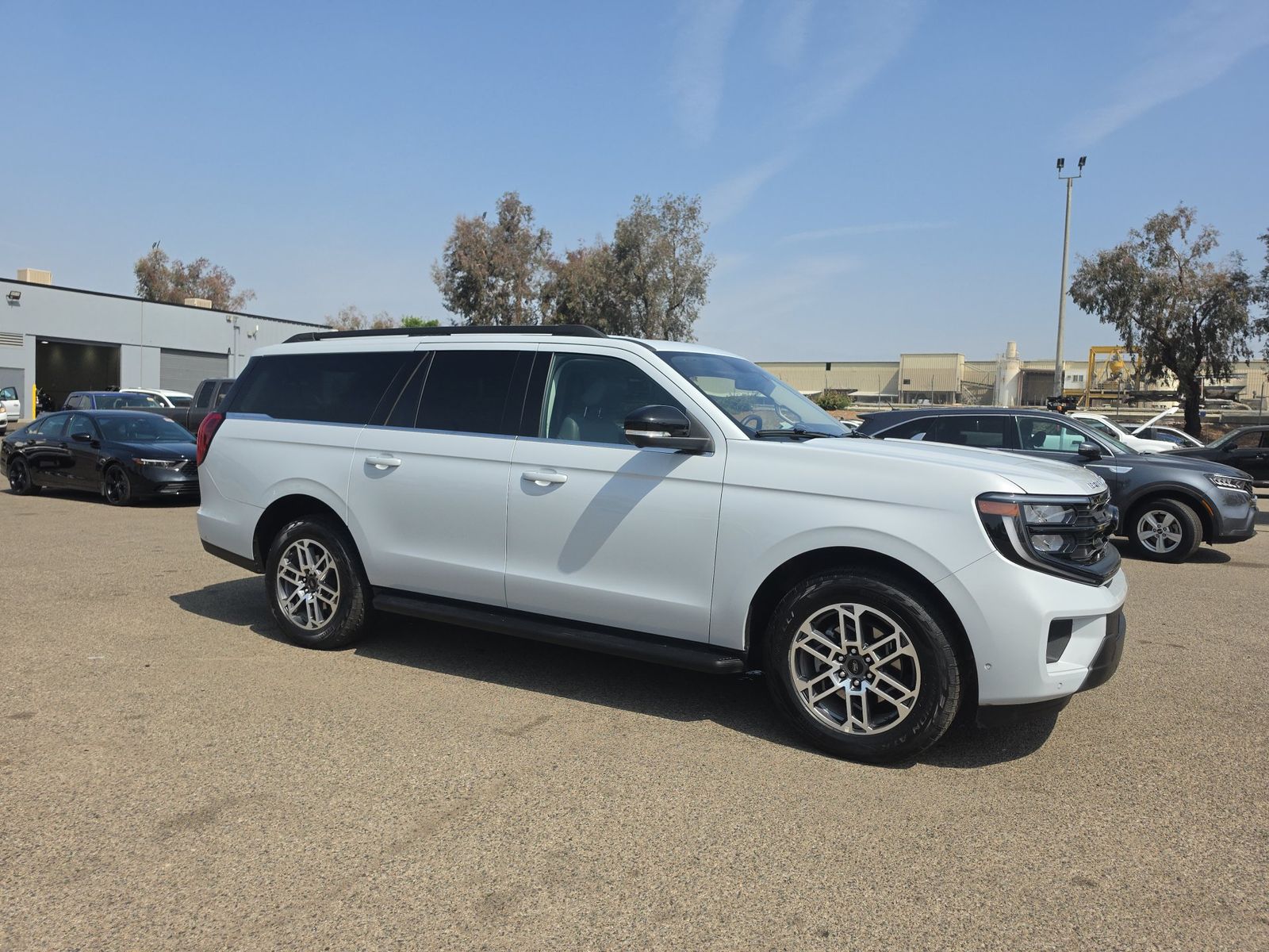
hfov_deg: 73.9
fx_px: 843
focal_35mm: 23
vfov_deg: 58.9
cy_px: 476
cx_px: 634
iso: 65
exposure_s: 1/6572
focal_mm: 6.5
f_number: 1.4
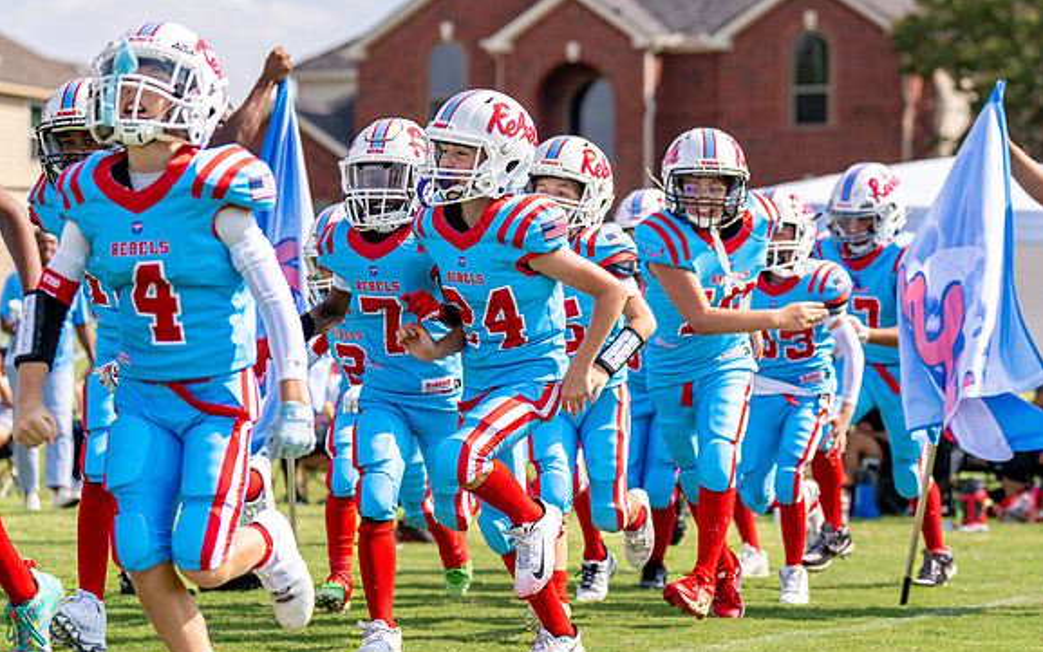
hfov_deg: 15.0
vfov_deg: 9.4
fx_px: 3952
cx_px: 639
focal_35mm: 139
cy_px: 320
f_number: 2.8
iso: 160
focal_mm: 88
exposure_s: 1/2000
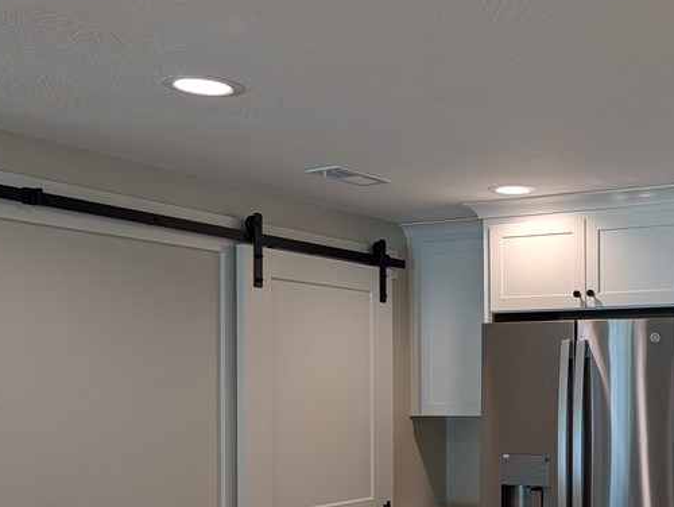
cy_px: 388
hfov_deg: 36.5
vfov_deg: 29.2
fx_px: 955
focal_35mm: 49
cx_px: 605
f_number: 1.68
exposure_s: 1/120
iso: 54
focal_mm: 6.9
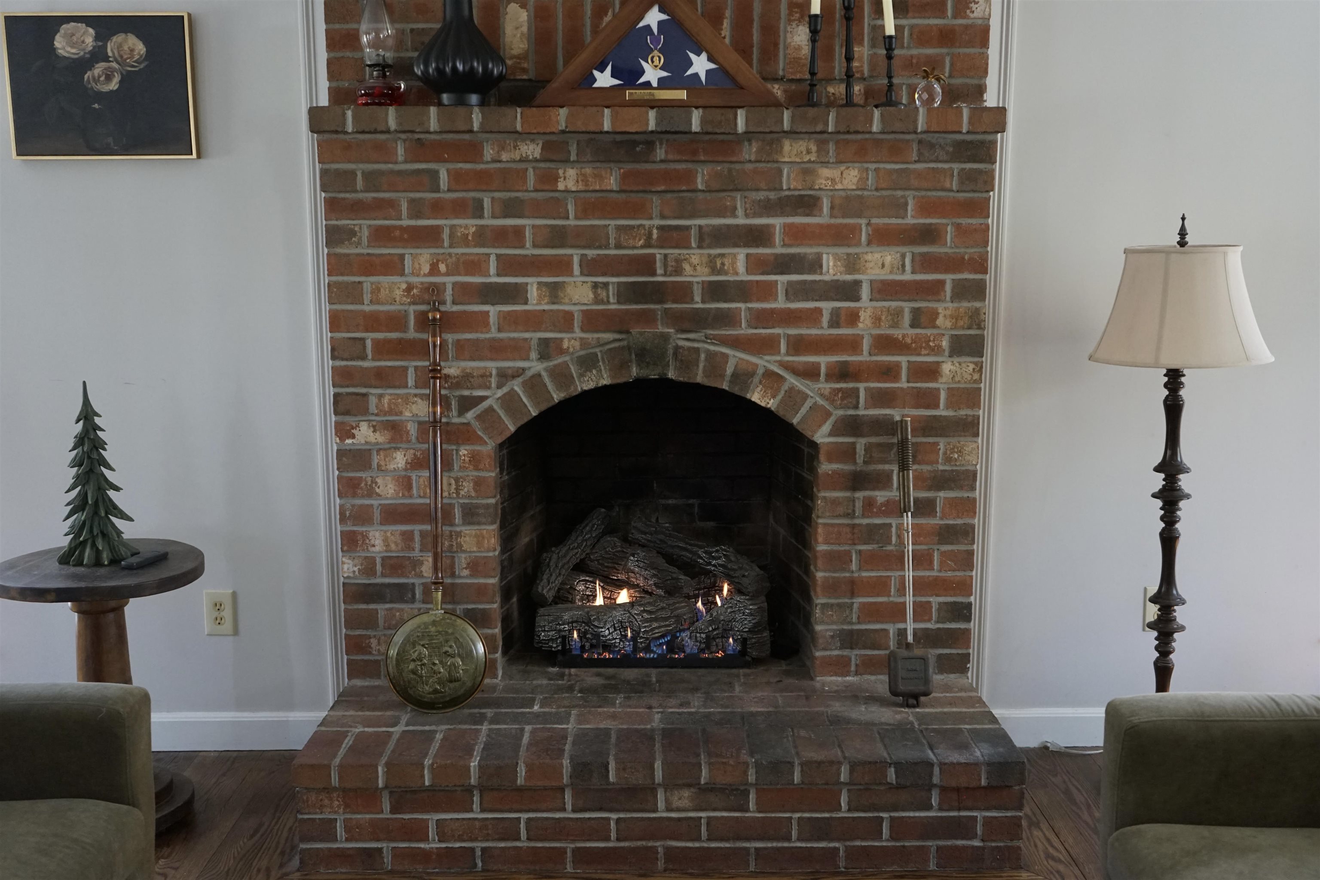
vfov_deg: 41.1
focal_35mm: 32
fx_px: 1173
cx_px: 660
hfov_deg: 58.7
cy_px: 440
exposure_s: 1/160
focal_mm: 32
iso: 2500
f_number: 4
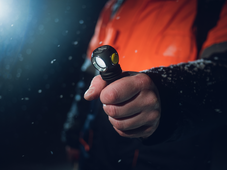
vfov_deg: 36.0
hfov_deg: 46.8
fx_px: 262
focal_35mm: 40
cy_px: 85
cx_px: 114
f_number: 2
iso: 500
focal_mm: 20
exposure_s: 1/400
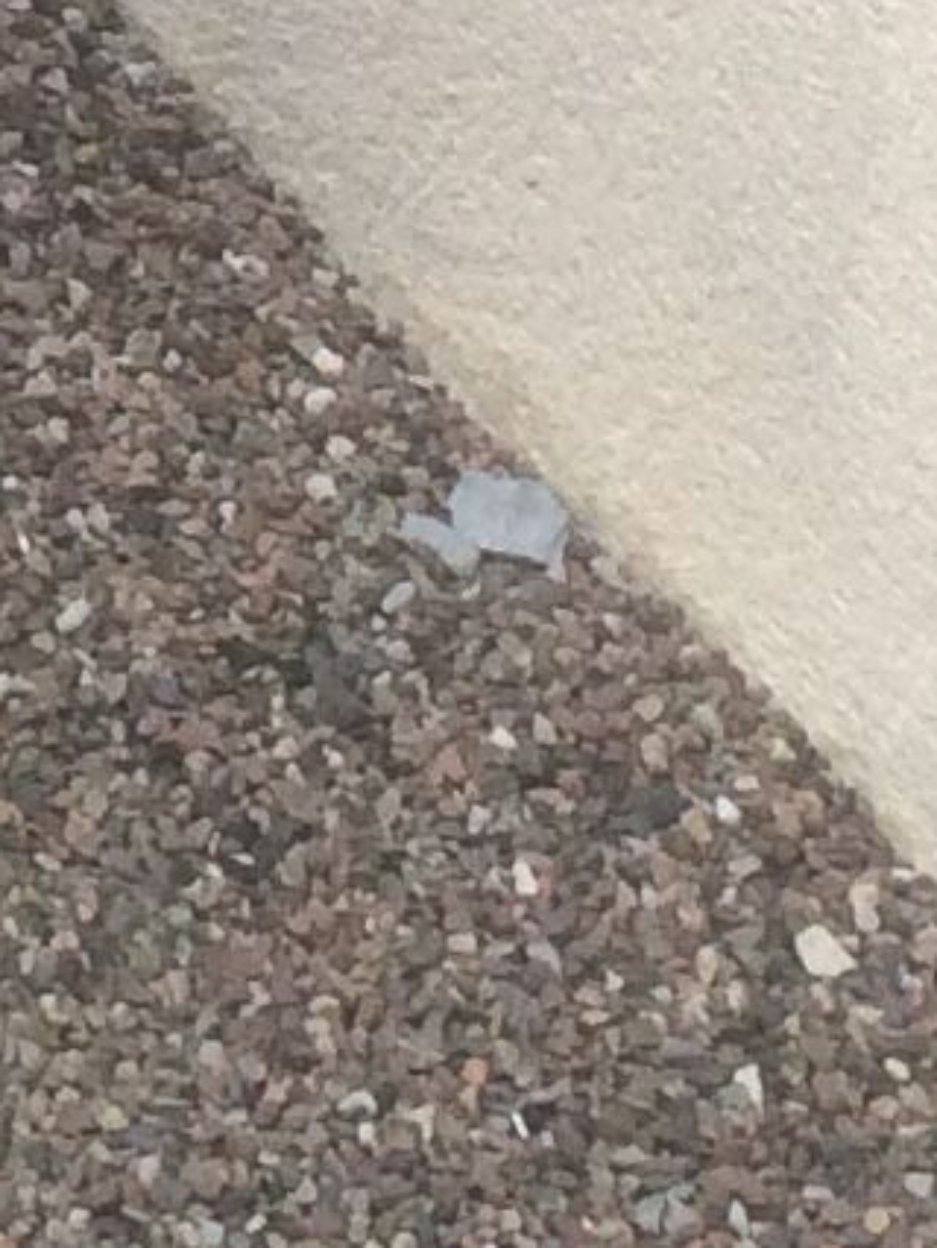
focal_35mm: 222
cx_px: -1933
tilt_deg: -15.1
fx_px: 8004
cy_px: -1975
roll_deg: -1.0
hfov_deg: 6.1
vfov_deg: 8.1
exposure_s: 1/50
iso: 50
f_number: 2.2
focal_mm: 4.15
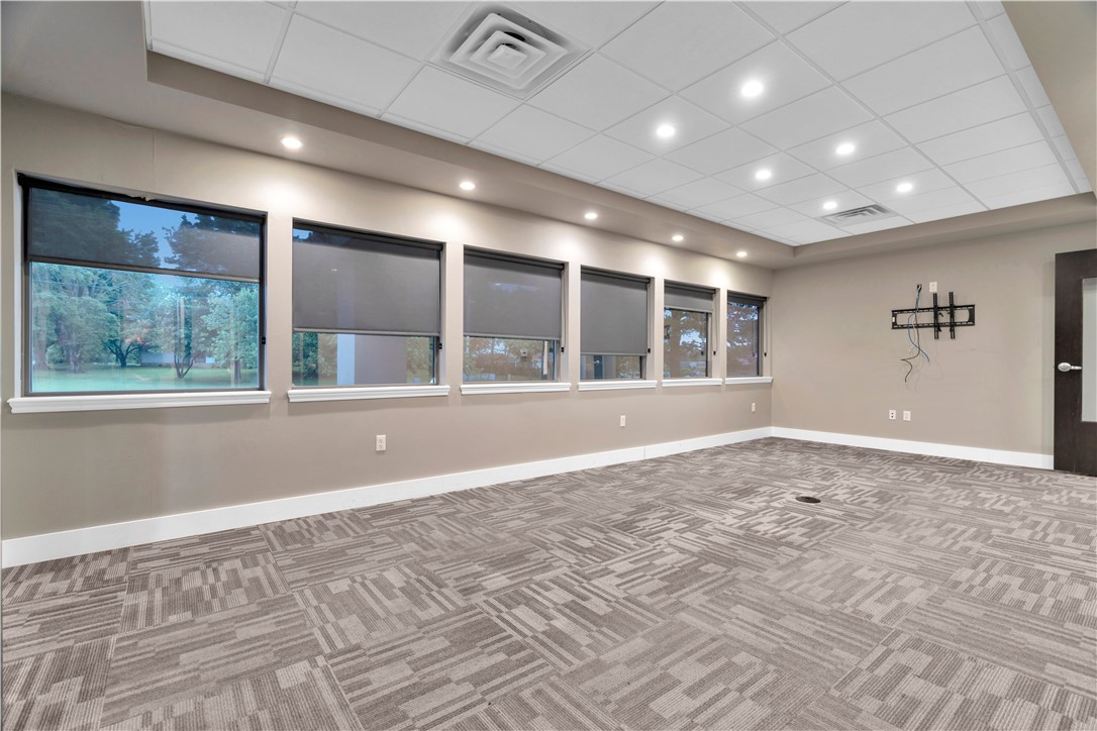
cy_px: 366
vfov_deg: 73.7
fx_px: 488
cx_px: 548
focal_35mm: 16
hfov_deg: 96.7
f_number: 7.1
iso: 100
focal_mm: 16
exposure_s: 1.6
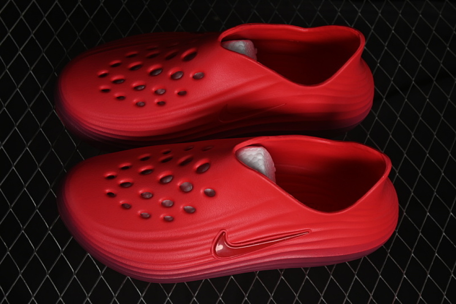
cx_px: 228
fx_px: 950
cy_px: 152
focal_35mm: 75
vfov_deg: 18.2
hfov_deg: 27.0
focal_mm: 50
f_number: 6.3
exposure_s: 1/60
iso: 160
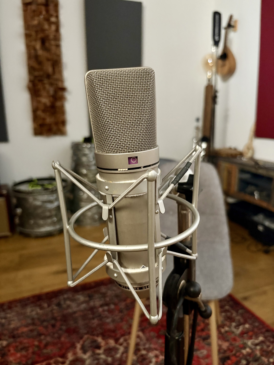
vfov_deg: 67.3
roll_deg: +0.4
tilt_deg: -13.3
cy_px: 182
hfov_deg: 53.1
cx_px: 137
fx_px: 274
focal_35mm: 26
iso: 640
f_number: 1.6
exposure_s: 1/25
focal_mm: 5.96
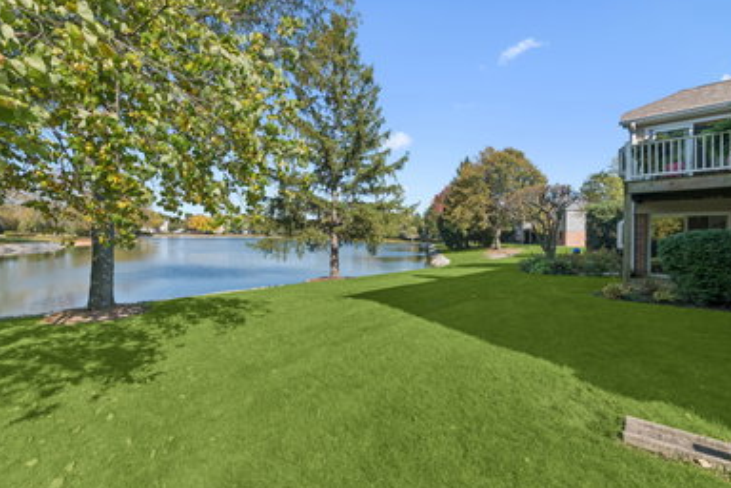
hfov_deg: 100.4
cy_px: 238
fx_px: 305
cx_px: 358
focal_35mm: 15
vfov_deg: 77.3
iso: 100
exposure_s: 1/80
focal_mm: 12
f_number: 13
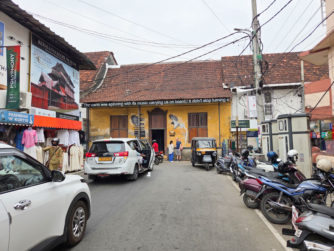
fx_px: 222
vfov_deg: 58.9
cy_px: 126
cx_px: 167
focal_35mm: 23
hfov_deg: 73.9
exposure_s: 1/2352
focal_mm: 5.4
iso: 80
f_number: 1.8
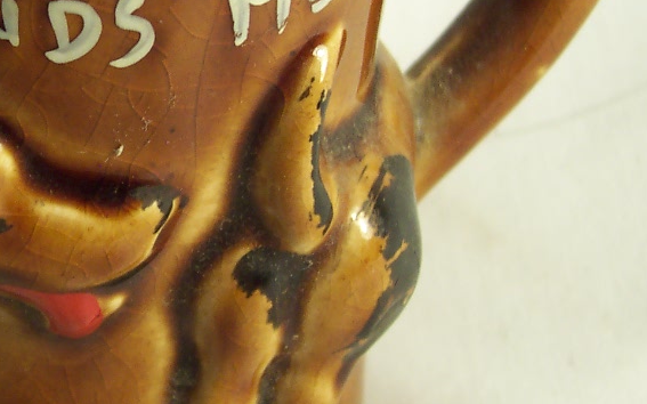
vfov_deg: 15.7
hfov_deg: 24.5
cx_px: 131
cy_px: 118
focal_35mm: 83
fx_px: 1463
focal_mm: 5.6
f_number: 2.8
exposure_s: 1/90
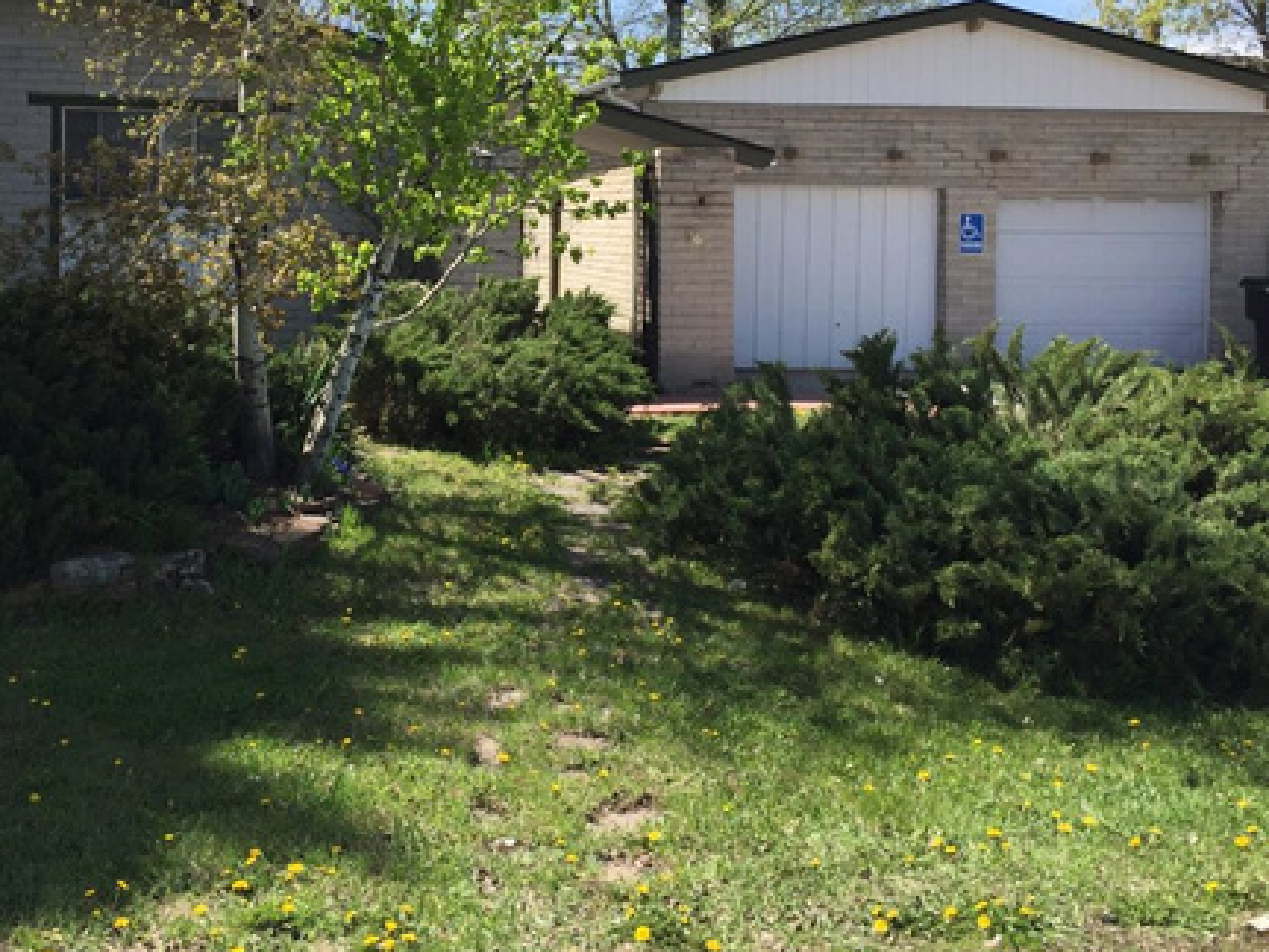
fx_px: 1576
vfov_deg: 33.2
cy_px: 288
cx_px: 499
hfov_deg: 43.6
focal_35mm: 43
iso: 32
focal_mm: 4.15
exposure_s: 1/1163
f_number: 2.2
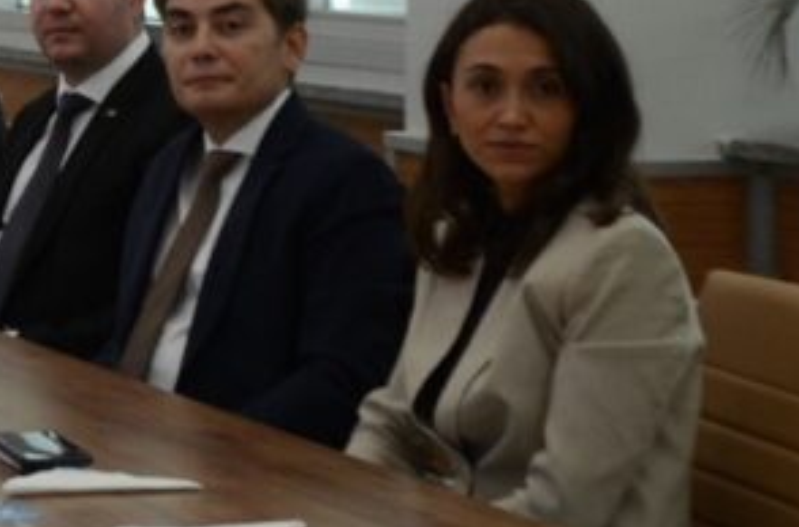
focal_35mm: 136
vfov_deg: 9.9
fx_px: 3009
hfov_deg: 14.2
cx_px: -367
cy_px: -22
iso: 640
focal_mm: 26
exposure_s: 1/125
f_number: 4
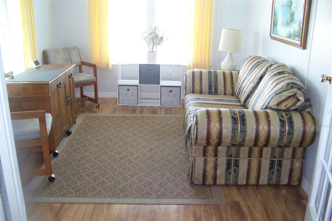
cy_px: 126
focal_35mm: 38
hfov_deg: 50.7
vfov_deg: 35.0
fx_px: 350
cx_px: 164
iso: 200
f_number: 2.8
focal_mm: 5.85
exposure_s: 1/30
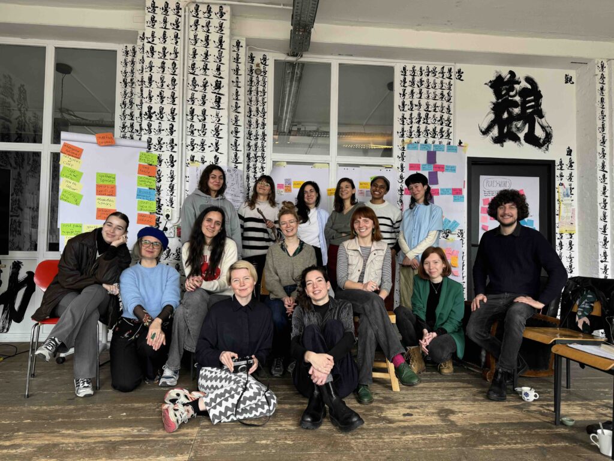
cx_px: 307
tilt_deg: +2.5
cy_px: 230
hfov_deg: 71.6
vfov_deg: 56.8
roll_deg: -1.0
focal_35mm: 24
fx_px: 426
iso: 64
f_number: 1.78
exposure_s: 1/100
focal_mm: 6.76
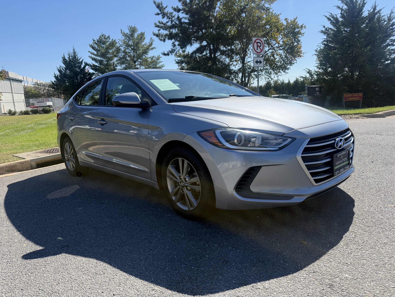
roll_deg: +2.6
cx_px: 198
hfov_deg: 71.6
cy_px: 148
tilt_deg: -10.1
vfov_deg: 56.8
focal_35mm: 24
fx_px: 274
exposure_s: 1/4673
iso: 100
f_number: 1.78
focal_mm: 6.76
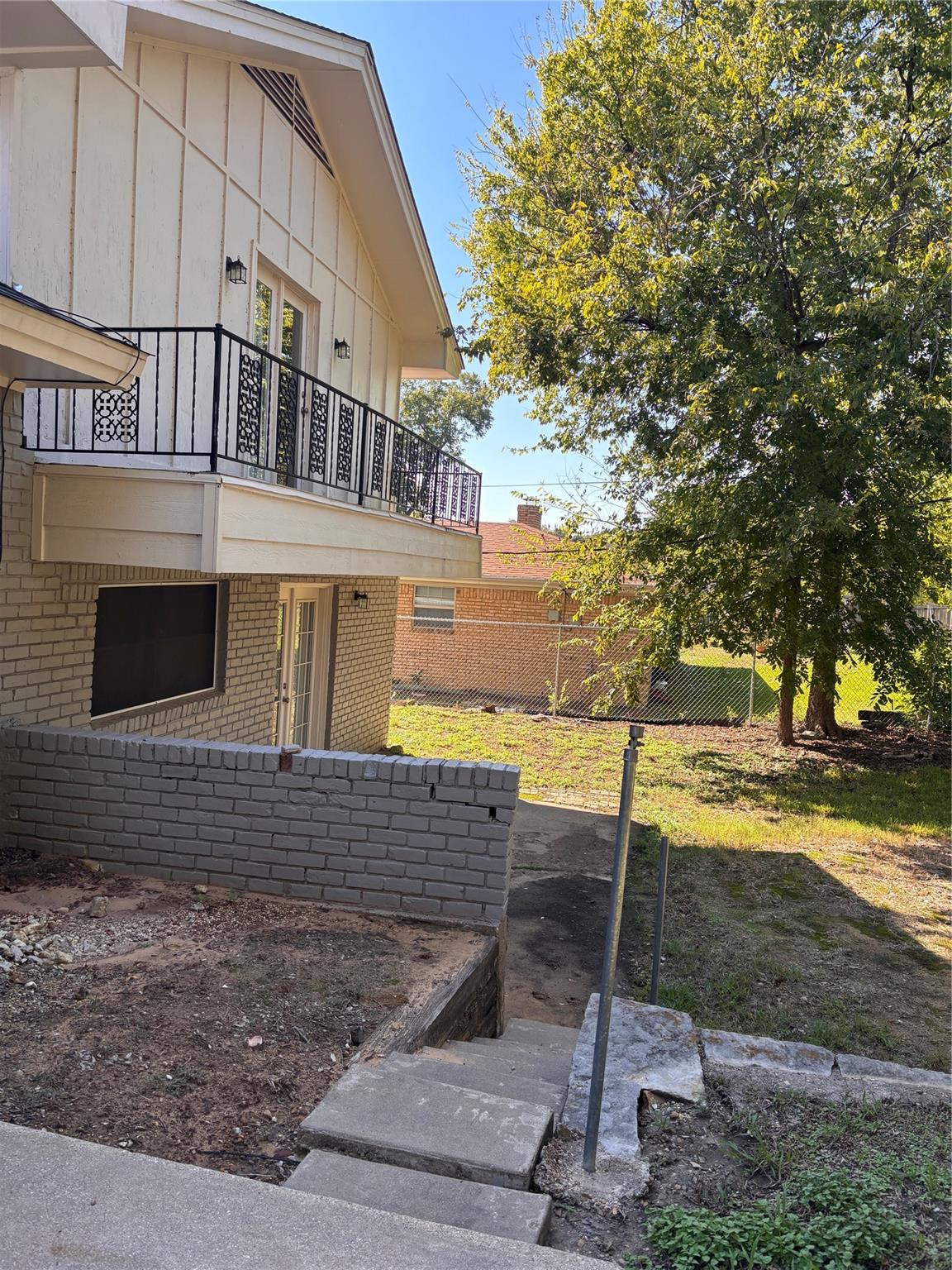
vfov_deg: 67.3
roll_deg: -4.4
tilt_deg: -2.6
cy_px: 635
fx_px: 953
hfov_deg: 53.1
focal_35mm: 26
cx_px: 476
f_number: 1.6
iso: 50
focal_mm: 5.96
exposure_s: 1/688
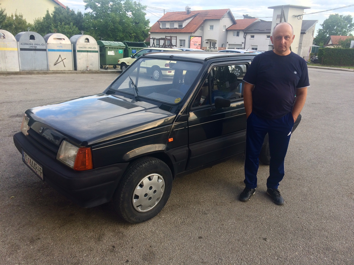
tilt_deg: -17.0
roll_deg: -2.1
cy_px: 132
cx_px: 177
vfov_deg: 48.2
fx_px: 297
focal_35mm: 29
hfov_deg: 61.7
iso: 32
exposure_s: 1/222
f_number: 2.2
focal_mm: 4.15
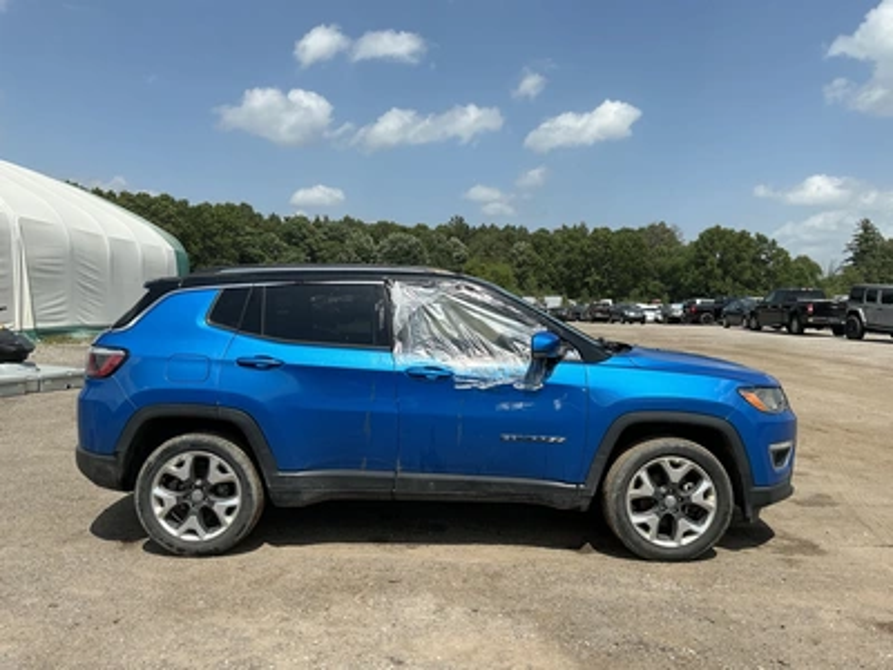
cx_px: 446
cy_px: 335
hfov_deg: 63.4
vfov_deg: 49.7
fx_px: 722
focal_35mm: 28
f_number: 1.8
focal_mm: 3
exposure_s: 1/2141
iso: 25
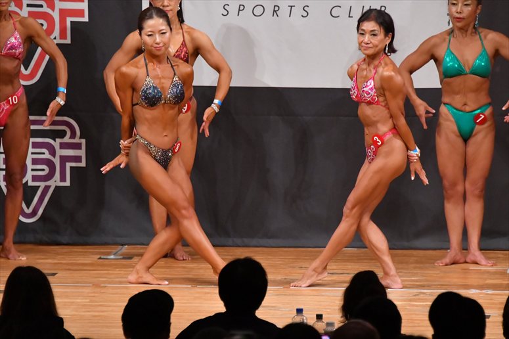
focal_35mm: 315
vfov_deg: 4.4
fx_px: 4452
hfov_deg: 6.5
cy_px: 170
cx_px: 254
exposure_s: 1/400
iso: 8000
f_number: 5.6
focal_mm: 210
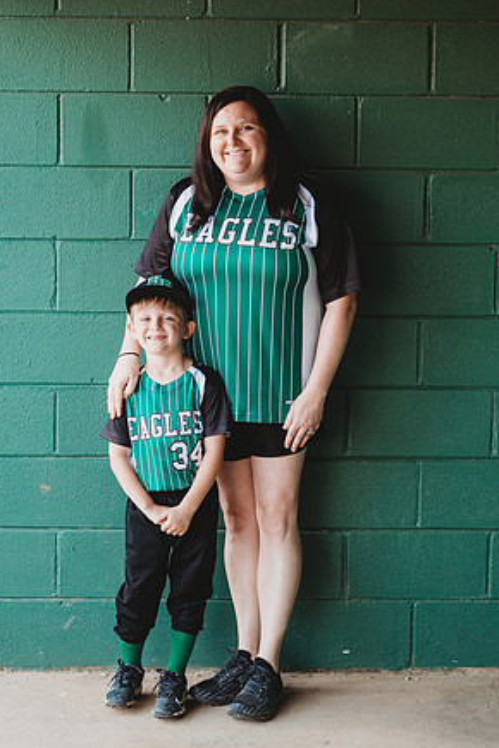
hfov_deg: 15.5
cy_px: 380
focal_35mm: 88
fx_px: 1830
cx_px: 248
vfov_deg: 23.1
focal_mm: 85
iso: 320
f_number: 2.8
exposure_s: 1/250
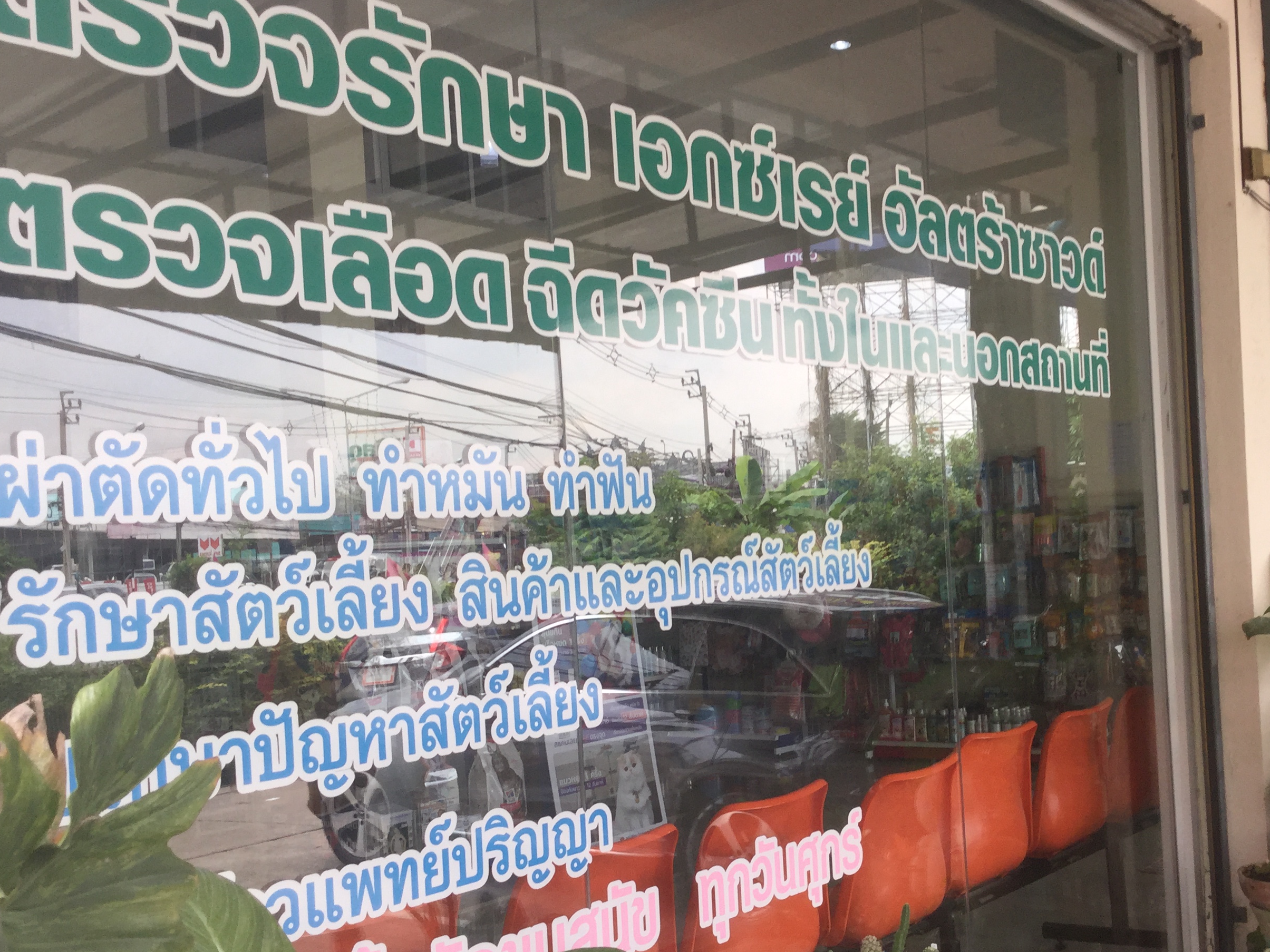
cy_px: 549
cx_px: 796
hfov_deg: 44.4
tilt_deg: -1.0
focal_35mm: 42
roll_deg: +1.4
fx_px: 1541
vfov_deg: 34.3
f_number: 2.4
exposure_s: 1/100
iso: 32
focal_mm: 3.3
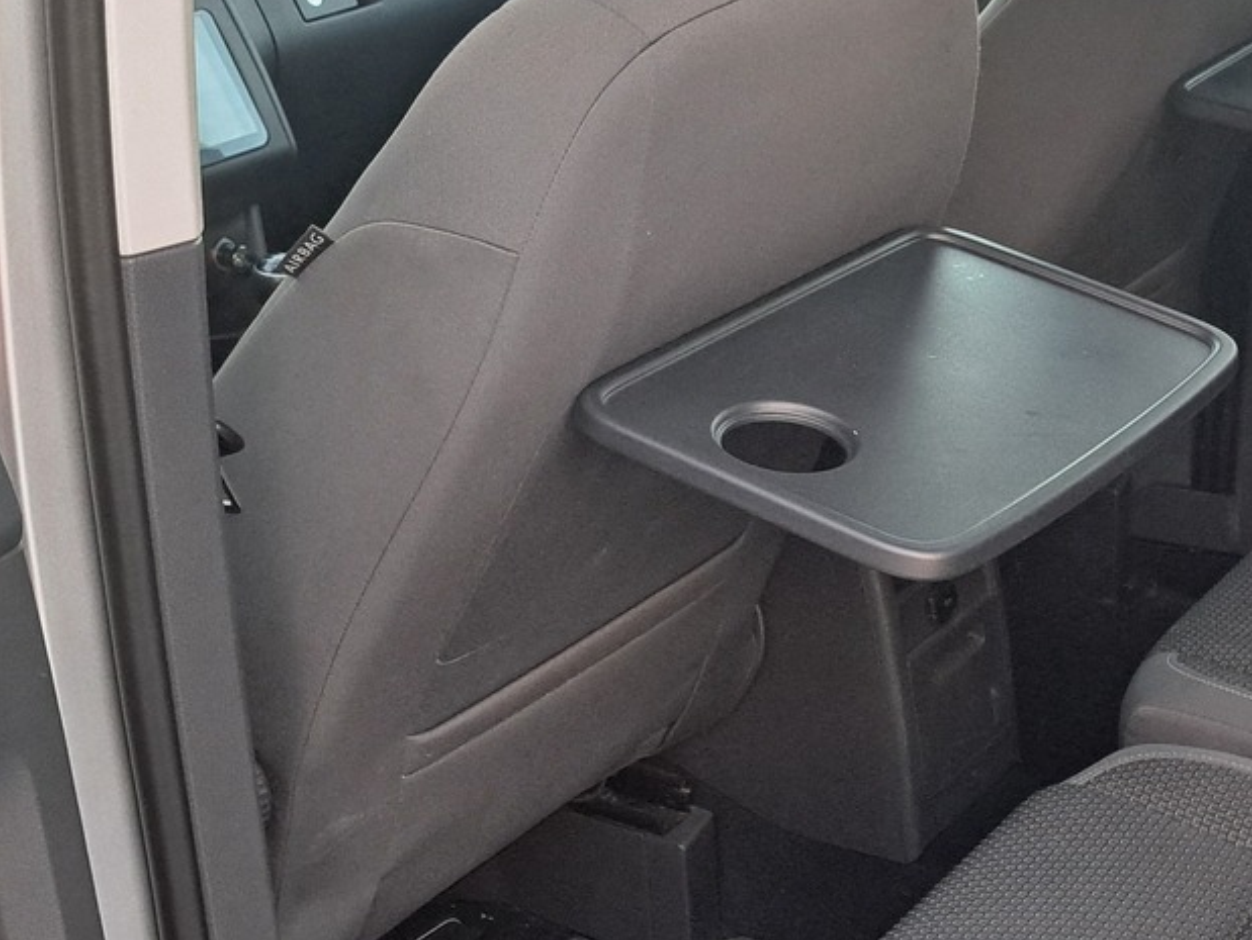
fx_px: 2244
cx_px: 839
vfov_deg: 23.5
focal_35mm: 62
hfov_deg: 30.9
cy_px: 667
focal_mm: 5.23
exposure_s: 1/50
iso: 320
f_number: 1.8
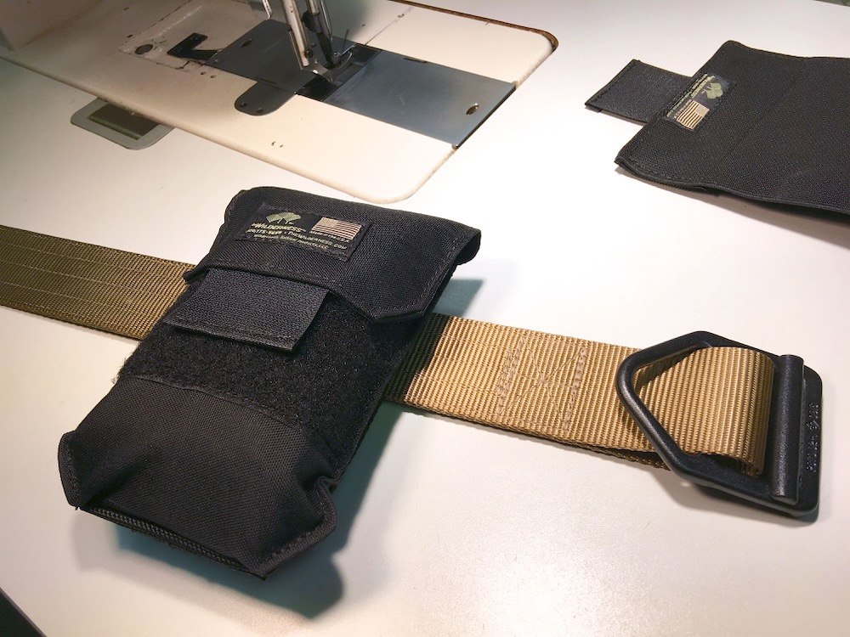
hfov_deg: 61.7
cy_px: 318
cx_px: 425
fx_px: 712
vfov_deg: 48.2
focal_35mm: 29
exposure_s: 1/184
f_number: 2.2
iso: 25
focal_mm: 4.15
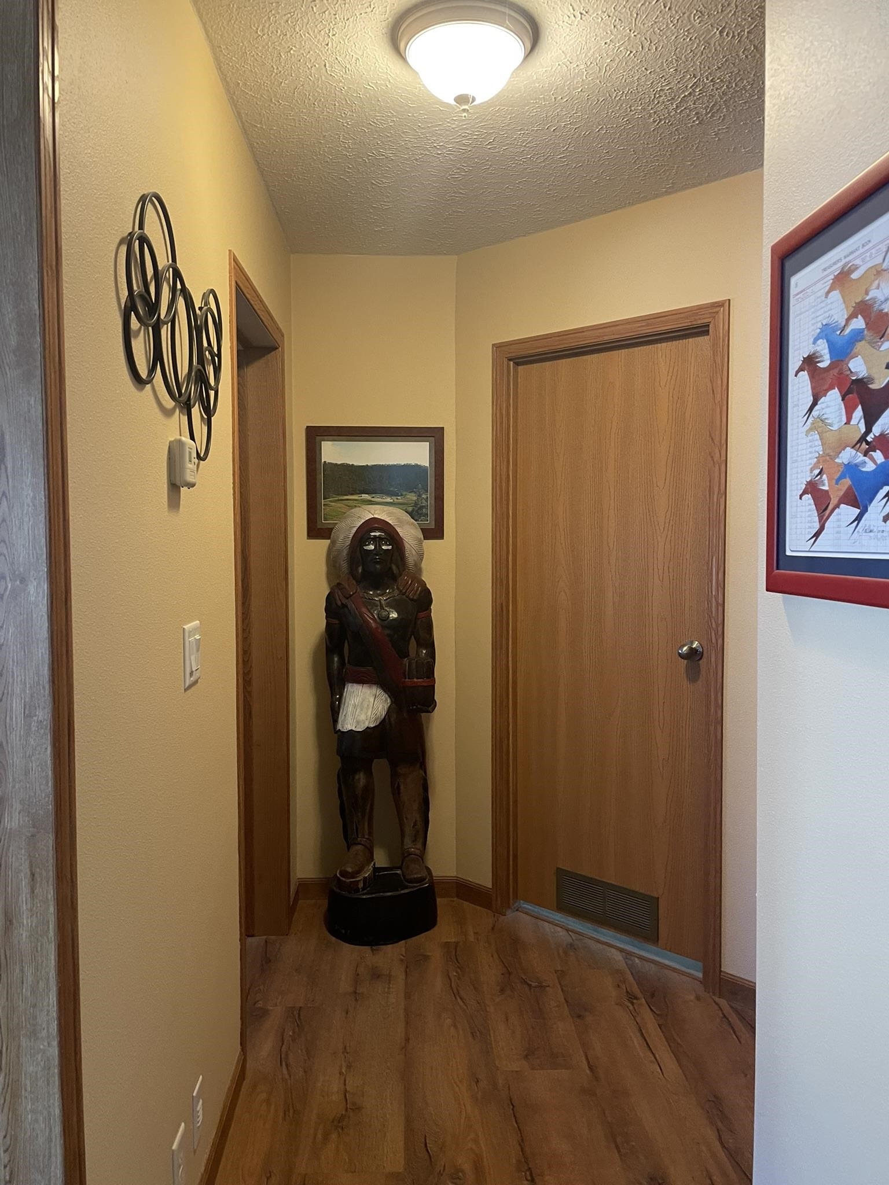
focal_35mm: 26
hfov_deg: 53.1
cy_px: 592
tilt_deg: -1.8
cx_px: 444
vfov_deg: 67.3
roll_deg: +0.8
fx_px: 890
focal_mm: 4.2
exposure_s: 1/60
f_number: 1.6
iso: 250
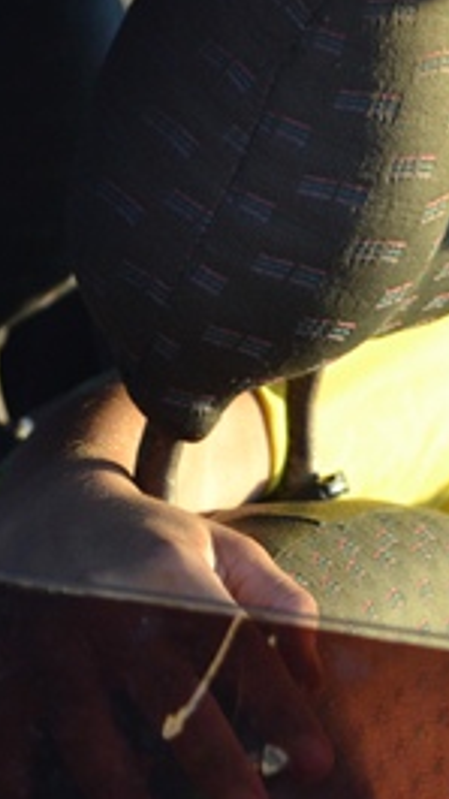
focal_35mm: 182
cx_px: 753
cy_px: 345
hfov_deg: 6.5
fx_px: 3853
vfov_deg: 11.8
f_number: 5.3
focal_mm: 48
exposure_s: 1/80
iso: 400
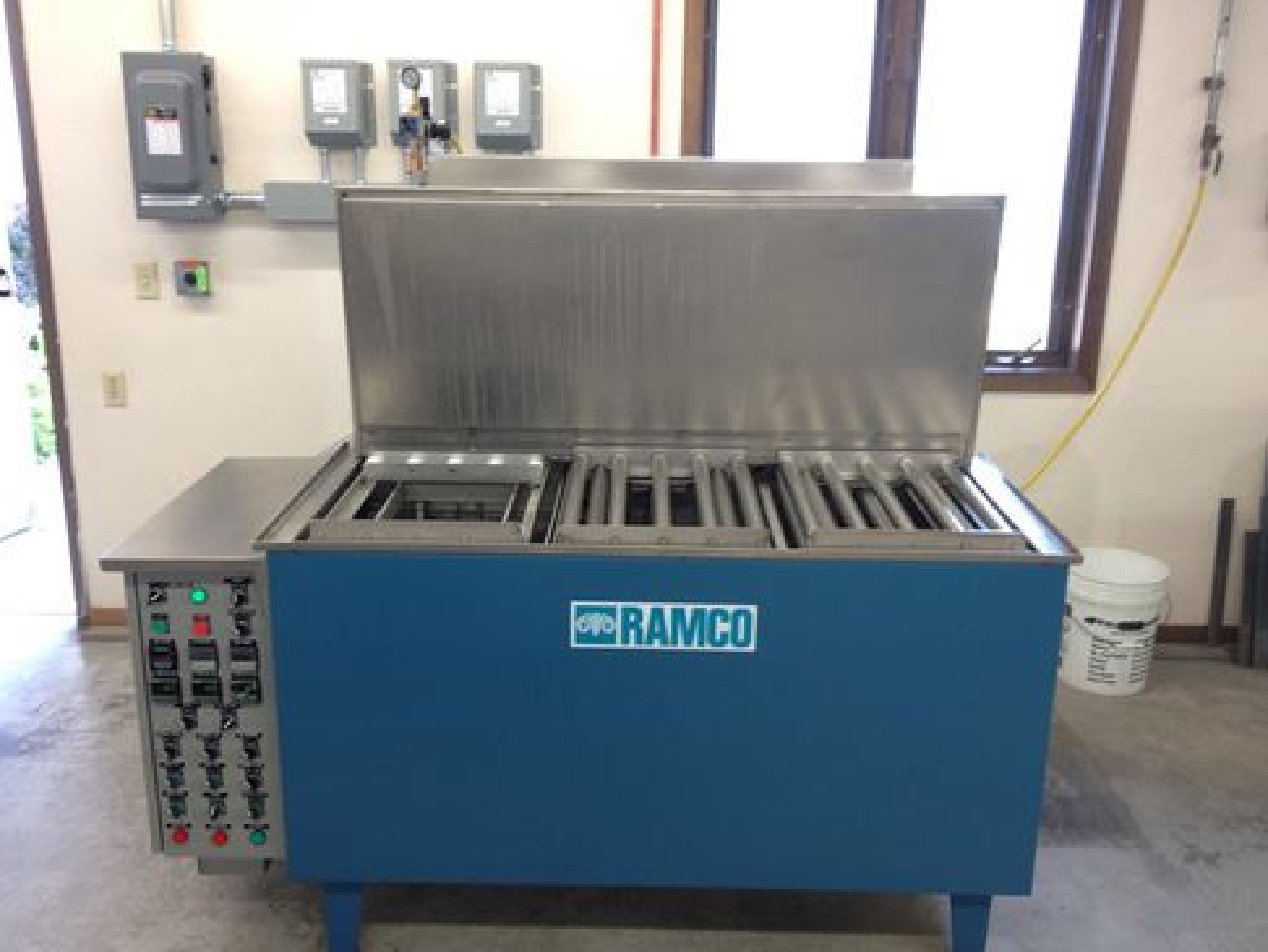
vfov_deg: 39.7
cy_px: 481
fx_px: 1319
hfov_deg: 51.3
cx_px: 629
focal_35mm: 36
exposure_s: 1/20
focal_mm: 4.28
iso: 80
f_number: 2.4
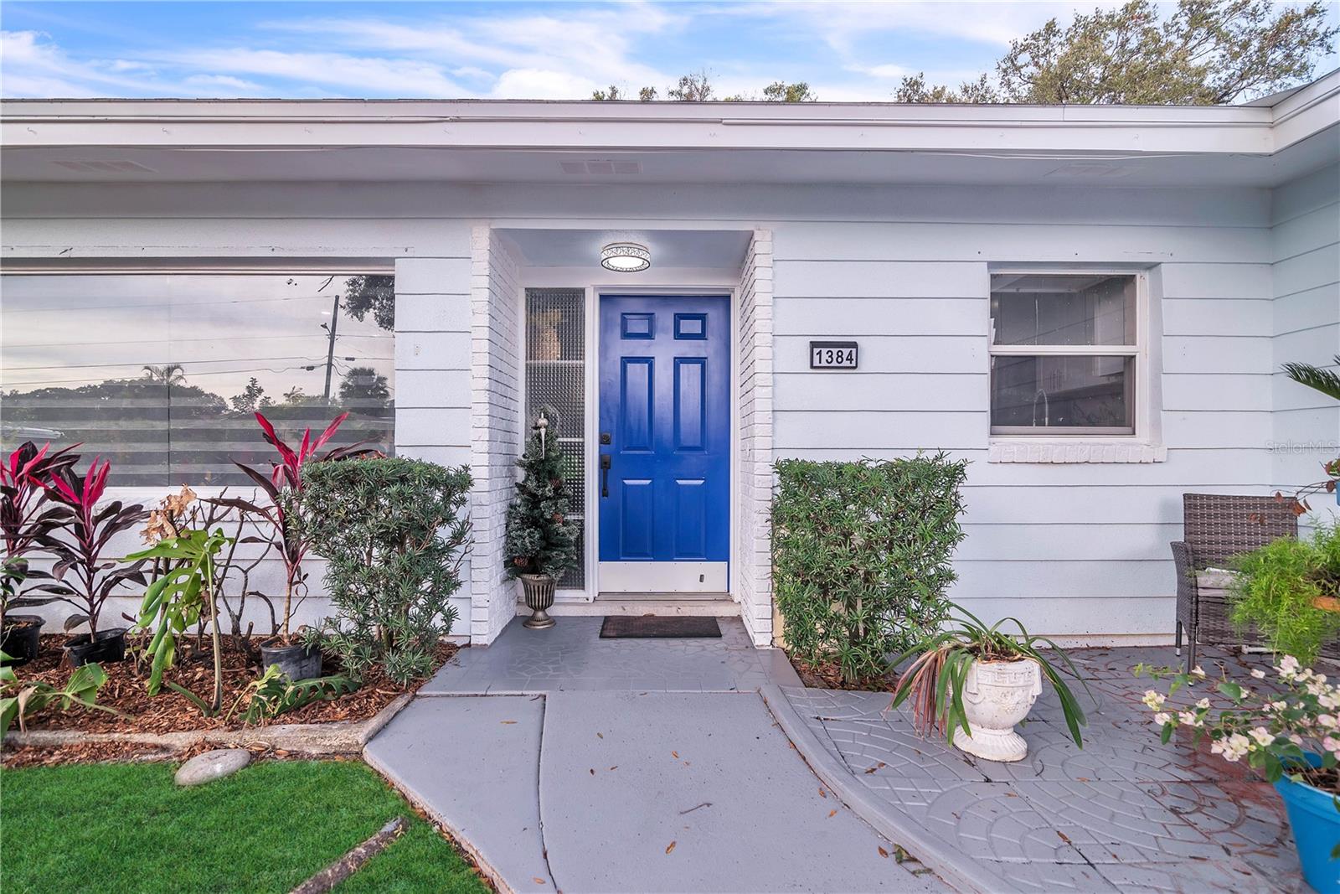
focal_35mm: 16
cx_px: 670
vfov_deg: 73.8
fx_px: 596
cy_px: 447
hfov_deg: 96.7
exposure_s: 1/400
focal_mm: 16
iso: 320
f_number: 4.5
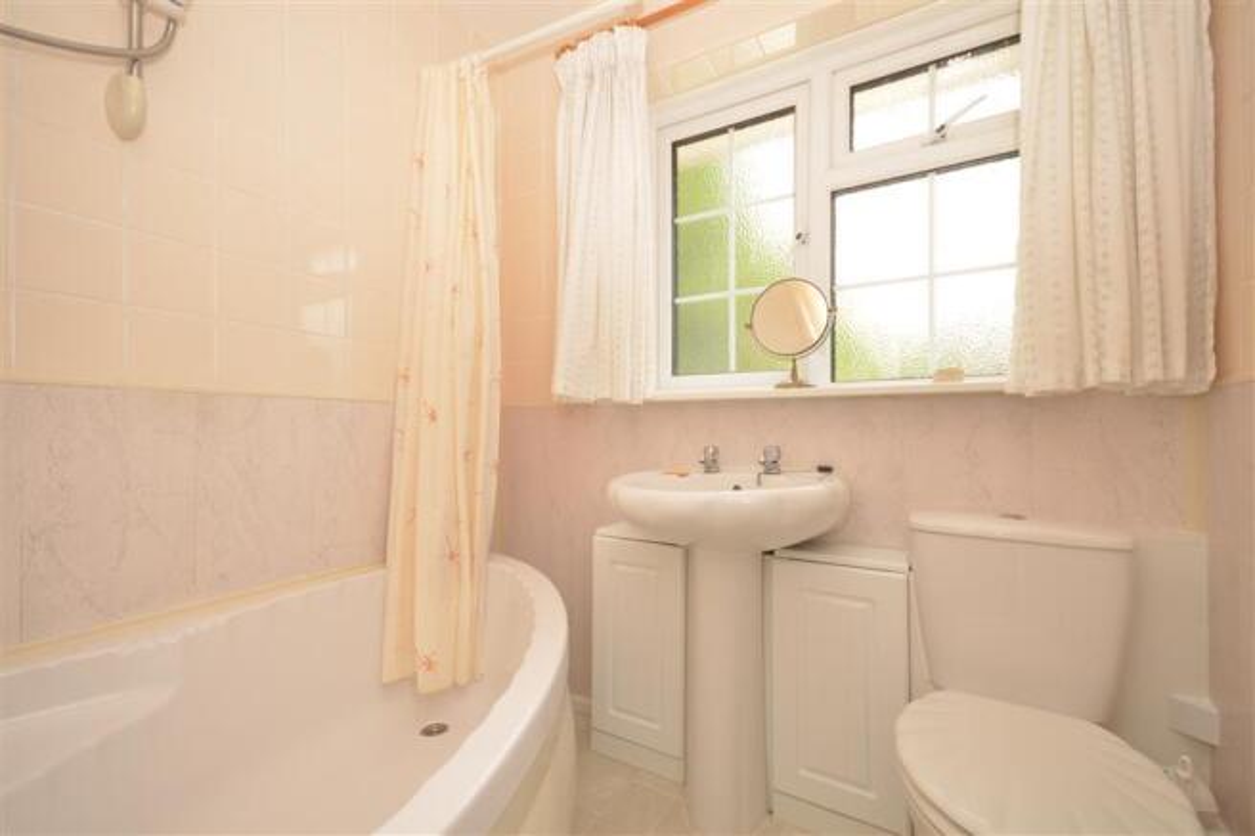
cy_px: 418
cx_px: 628
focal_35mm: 15
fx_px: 523
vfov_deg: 77.3
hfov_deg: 100.4
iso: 400
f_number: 7.1
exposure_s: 1/125
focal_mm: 10
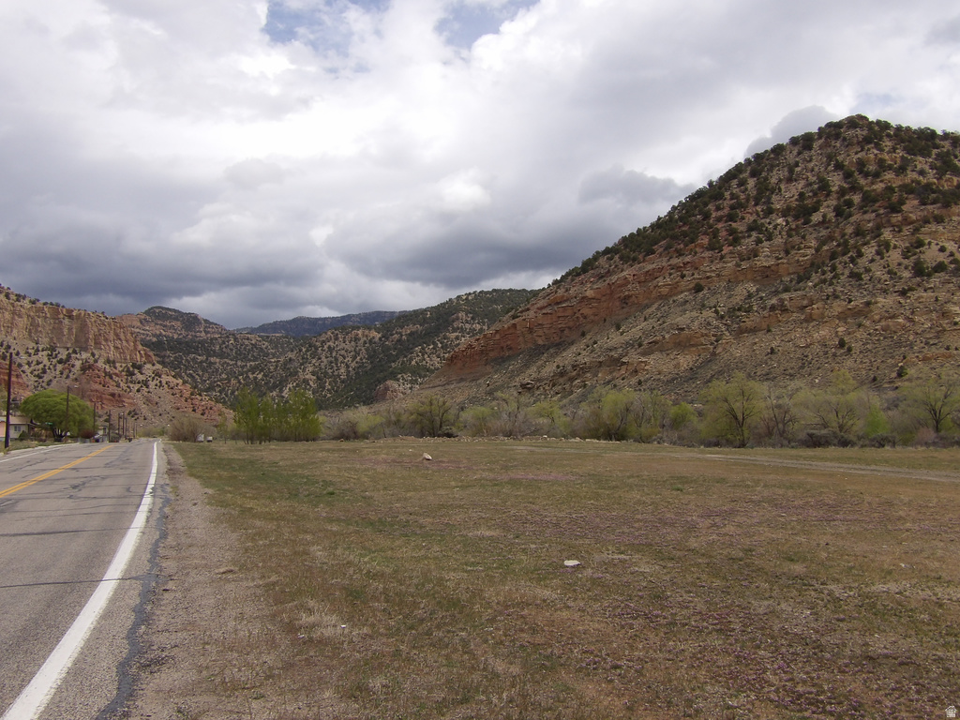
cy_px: 360
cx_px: 480
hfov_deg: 47.9
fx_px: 1082
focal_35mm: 39
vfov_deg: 36.8
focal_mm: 7
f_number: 5.2
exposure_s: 1/672
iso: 100
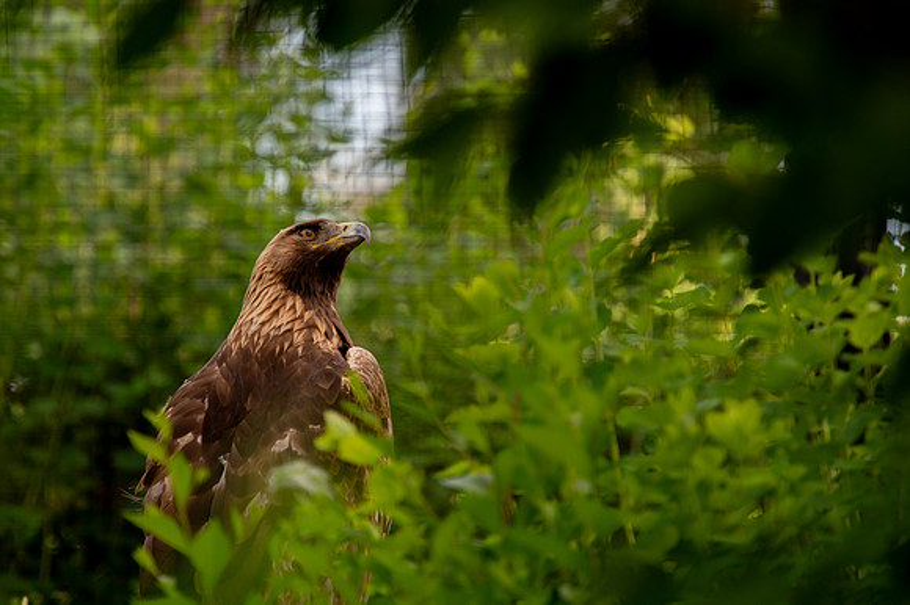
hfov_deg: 5.0
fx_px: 10453
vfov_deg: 3.3
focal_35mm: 414
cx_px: 418
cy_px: 281
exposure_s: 1/500
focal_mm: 370
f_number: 5.6
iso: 640
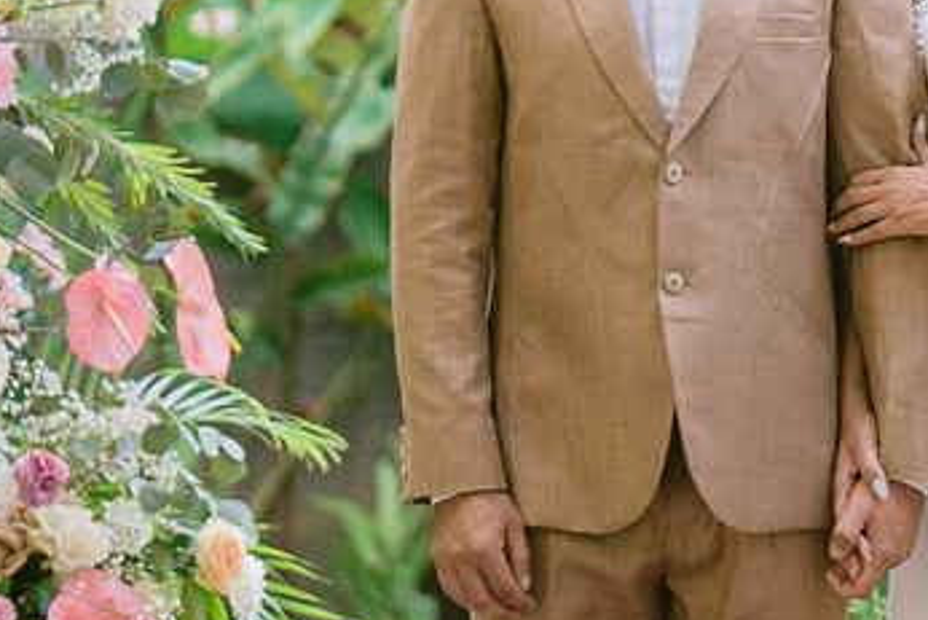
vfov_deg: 3.7
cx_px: 756
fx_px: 9541
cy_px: 154
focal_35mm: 370
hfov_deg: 5.6
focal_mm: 50
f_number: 1.3
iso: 100
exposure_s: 1/800
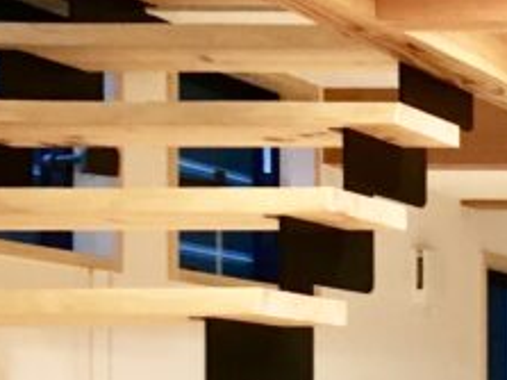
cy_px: 435
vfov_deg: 11.0
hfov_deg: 12.3
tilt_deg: +0.6
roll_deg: -0.6
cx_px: 1150
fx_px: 1947
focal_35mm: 133
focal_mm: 4.15
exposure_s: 1/30
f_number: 2.2
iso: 80
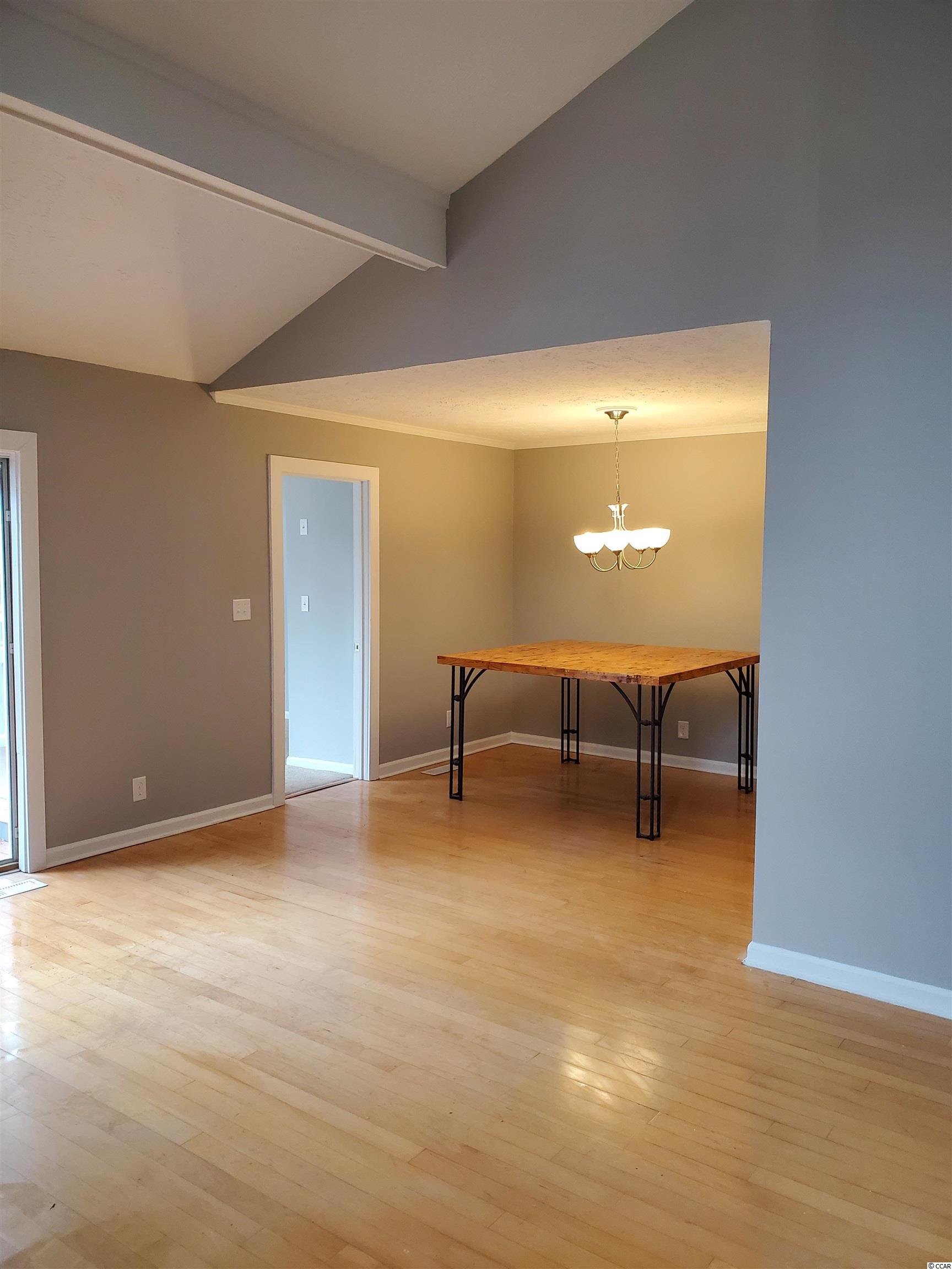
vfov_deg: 67.3
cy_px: 634
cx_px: 476
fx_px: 953
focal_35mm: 26
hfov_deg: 53.1
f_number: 2.4
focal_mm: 4.3
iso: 320
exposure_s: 1/120
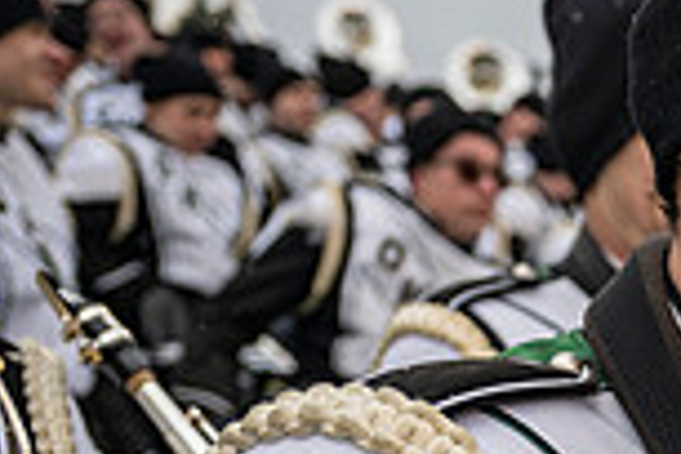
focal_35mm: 91
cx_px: 1019
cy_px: 692
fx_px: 1721
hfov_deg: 19.5
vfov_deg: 14.0
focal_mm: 24
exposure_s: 1/500
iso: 160
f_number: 2.8
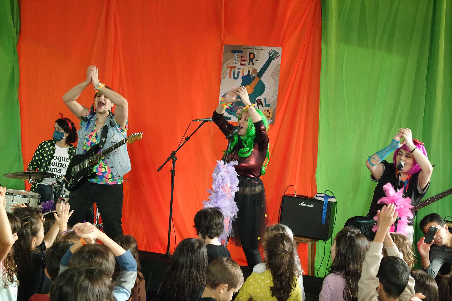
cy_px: 150
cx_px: 226
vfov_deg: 23.4
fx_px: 728
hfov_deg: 34.5
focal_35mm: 58
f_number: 5
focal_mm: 38
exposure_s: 1/80
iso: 3200
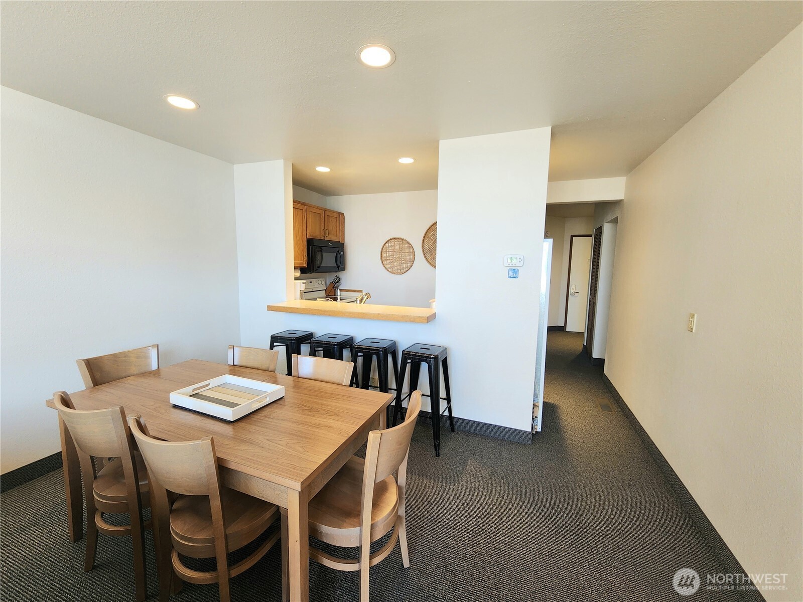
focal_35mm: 13
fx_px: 302
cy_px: 301
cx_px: 402
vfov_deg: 89.9
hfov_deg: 106.2
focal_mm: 2.2
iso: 100
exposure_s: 1/60.2
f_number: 2.2
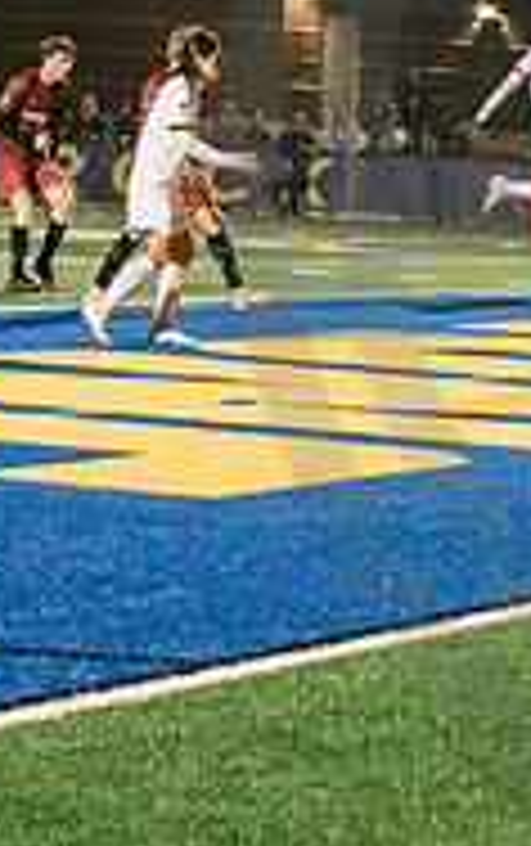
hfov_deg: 5.9
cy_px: 146
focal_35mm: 220
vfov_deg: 9.5
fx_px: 5078
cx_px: 1022
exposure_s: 1/200
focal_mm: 70
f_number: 4.5
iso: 2500
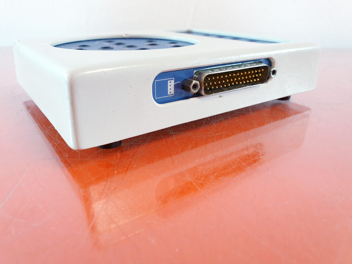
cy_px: 132
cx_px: 176
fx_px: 264
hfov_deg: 67.3
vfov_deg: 53.1
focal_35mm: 26
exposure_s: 1/50
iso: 200
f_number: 2.4
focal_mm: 4.3
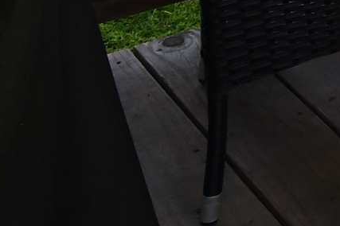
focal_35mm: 108
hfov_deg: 11.5
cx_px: 999
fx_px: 1019
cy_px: -448
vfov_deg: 9.8
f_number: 6.3
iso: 200
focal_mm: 10
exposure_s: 1/160
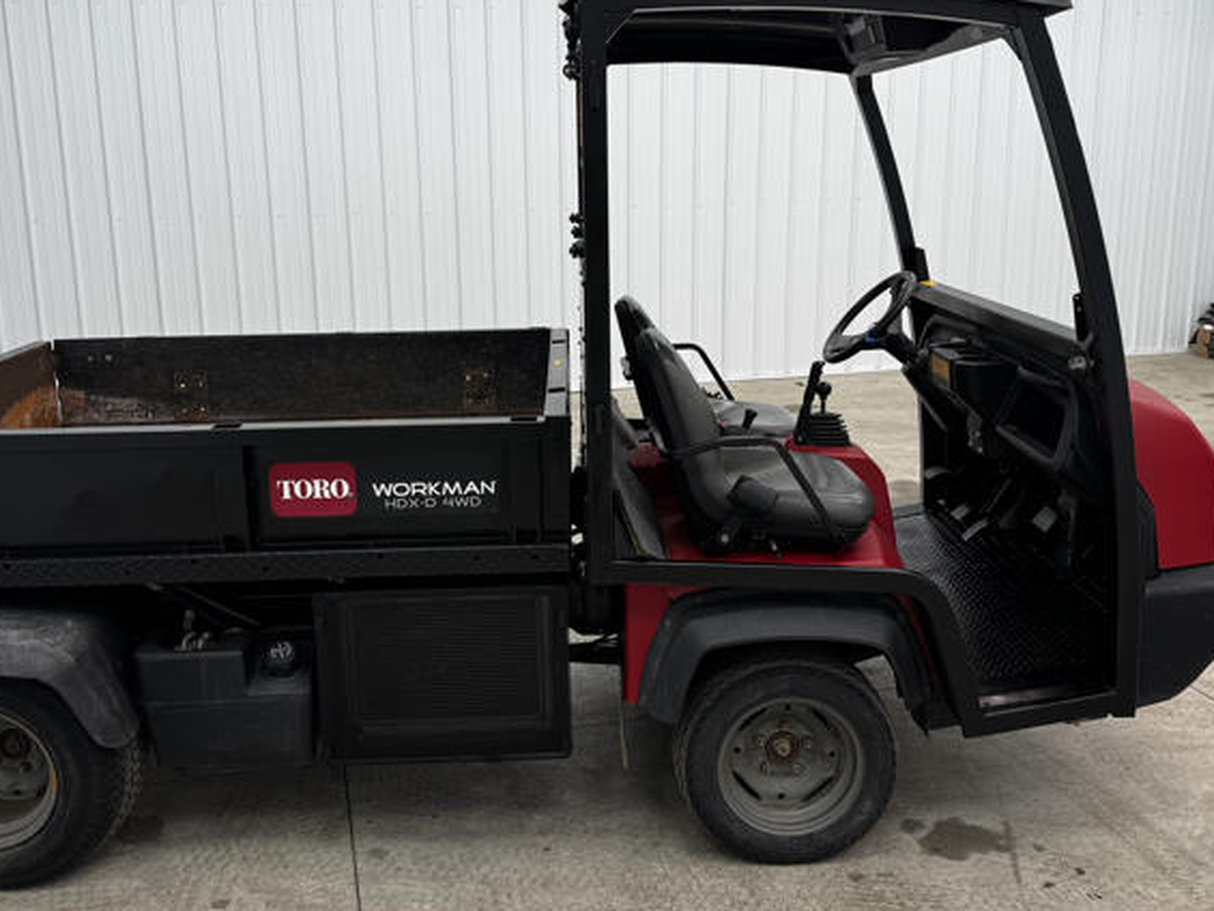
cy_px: 413
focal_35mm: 34
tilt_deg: -13.6
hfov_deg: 53.9
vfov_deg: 41.8
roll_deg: +0.2
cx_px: 552
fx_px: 1193
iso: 80
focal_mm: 6.76
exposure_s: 1/120
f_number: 1.78
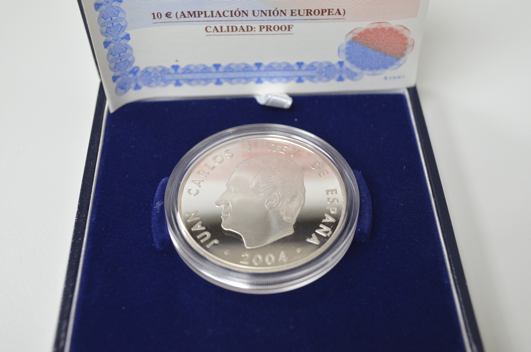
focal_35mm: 48
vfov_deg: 28.0
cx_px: 266
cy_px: 176
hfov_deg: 41.2
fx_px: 707
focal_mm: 32
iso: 800
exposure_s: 1/60
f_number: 5.6
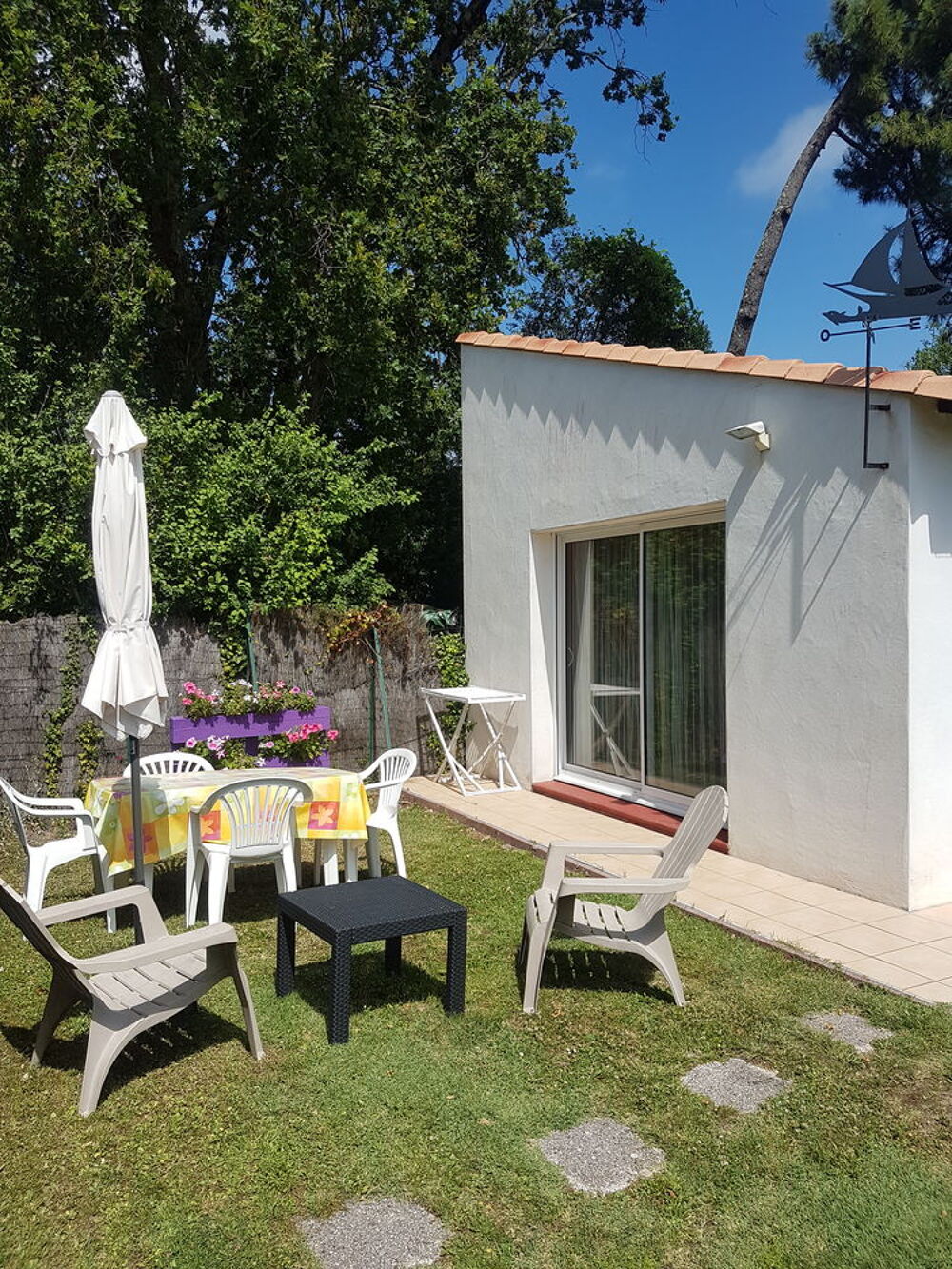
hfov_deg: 53.1
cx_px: 476
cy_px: 634
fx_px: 953
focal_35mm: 26
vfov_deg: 67.3
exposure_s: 1/2936
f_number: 1.7
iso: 40
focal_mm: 4.2
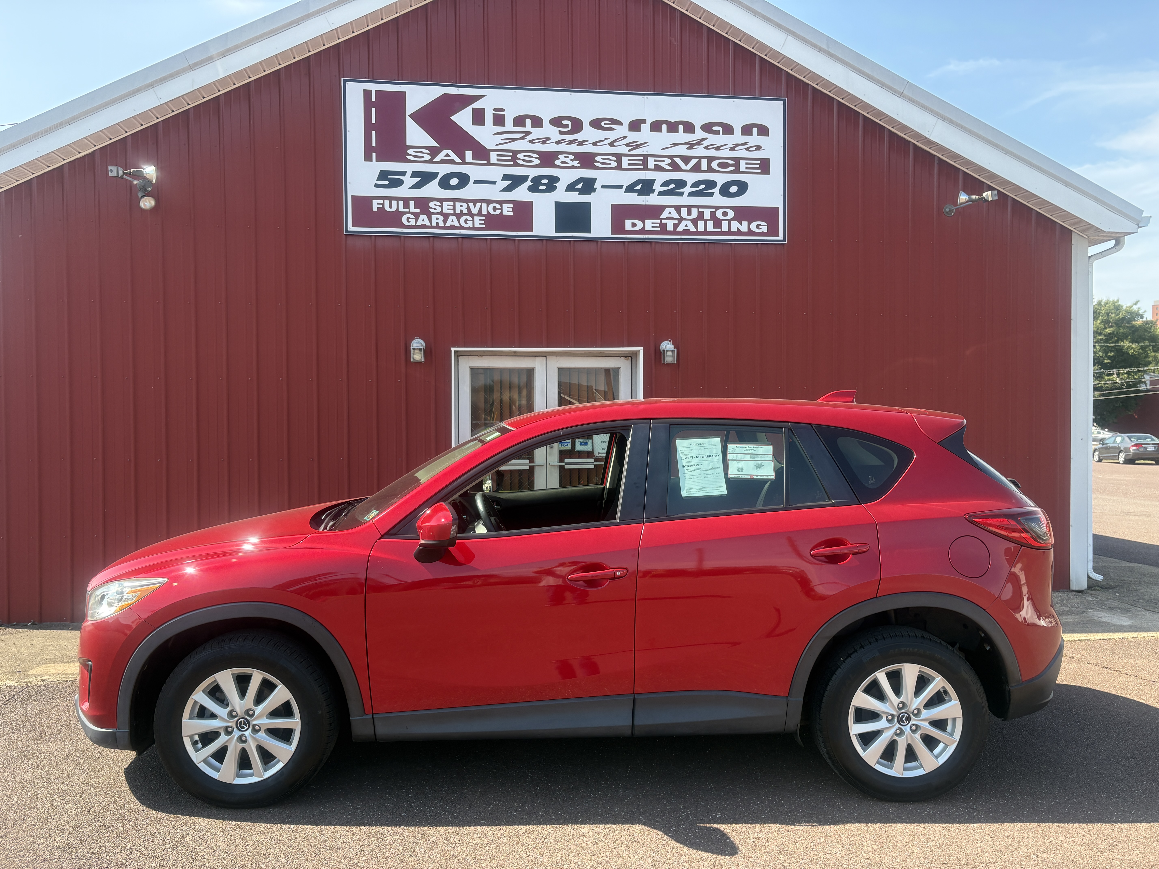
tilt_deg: -0.5
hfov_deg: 67.3
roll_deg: +0.6
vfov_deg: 53.1
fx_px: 871
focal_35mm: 26
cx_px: 580
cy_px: 434
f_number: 1.6
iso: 64
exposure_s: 1/873
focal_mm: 5.96
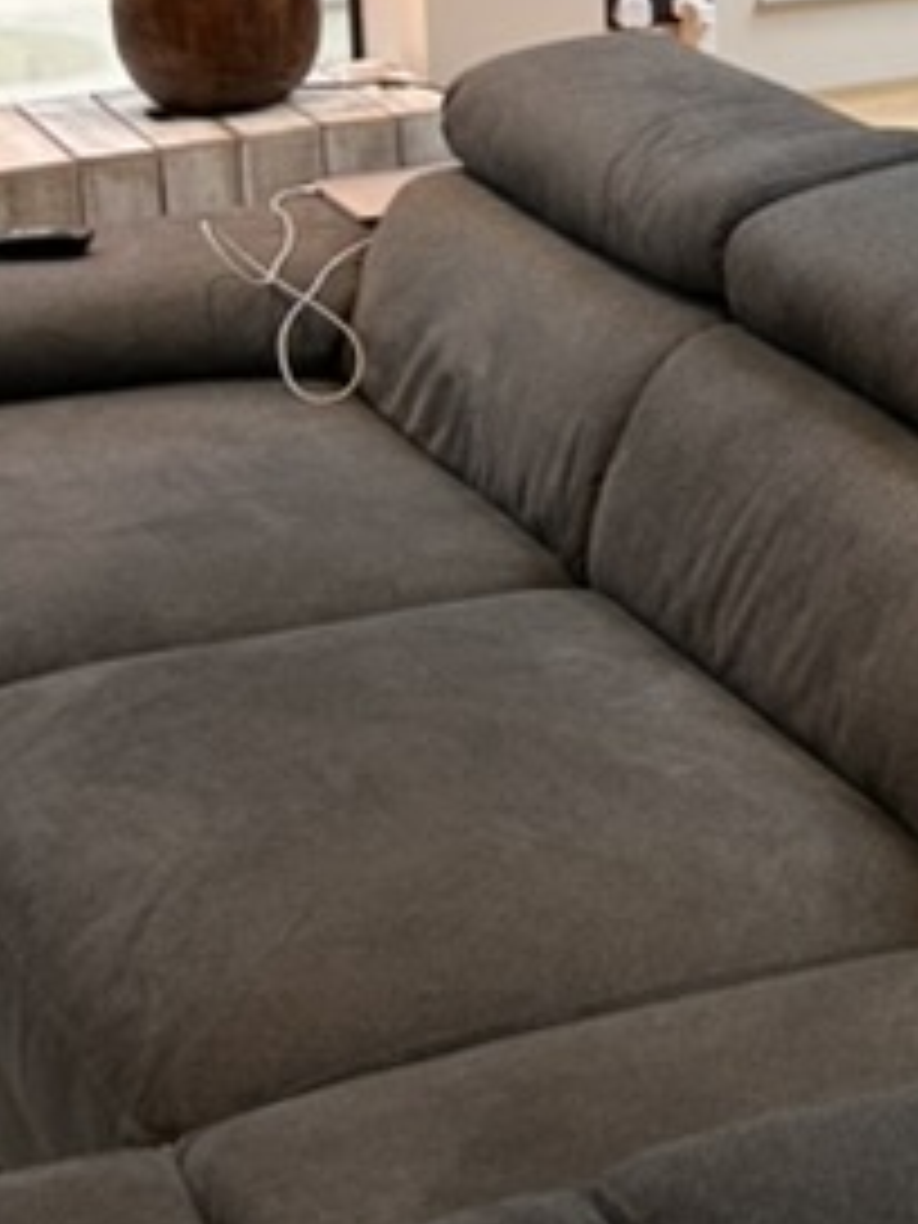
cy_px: -18
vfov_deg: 19.4
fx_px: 3465
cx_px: 1292
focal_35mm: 98
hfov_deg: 14.3
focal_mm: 5.7
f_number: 1.5
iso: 100
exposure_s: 1/50
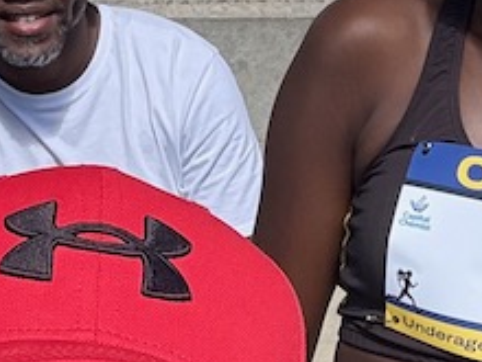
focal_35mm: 134
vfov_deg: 11.1
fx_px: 1866
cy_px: 145
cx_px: 167
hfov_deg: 14.7
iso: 40
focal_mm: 2.69
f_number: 1.9
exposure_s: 1/831
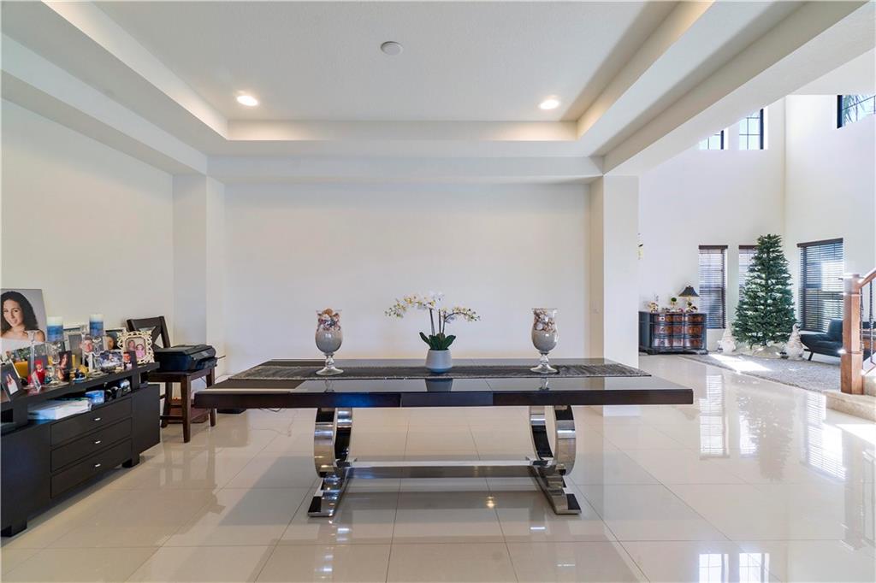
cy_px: 292
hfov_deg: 100.4
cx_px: 438
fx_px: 365
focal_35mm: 15
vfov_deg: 77.3
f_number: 11
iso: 160
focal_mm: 10
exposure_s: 1/5
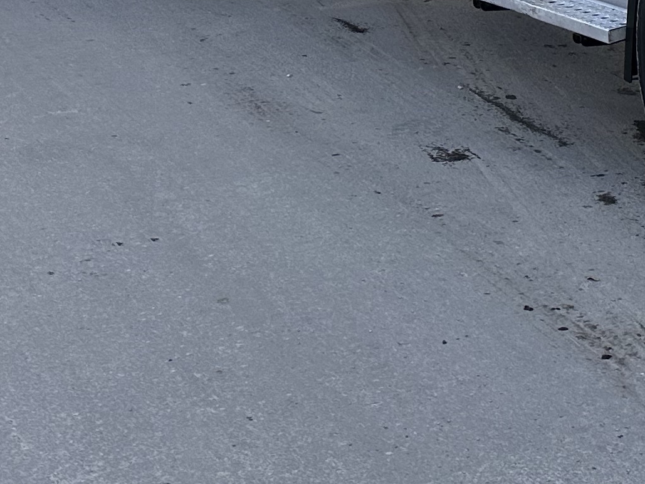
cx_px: 955
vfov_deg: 13.8
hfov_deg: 18.6
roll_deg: -1.5
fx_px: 1752
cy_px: -425
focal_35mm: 94
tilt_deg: +1.6
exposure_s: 1/1019
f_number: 1.78
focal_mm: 6.86
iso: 80
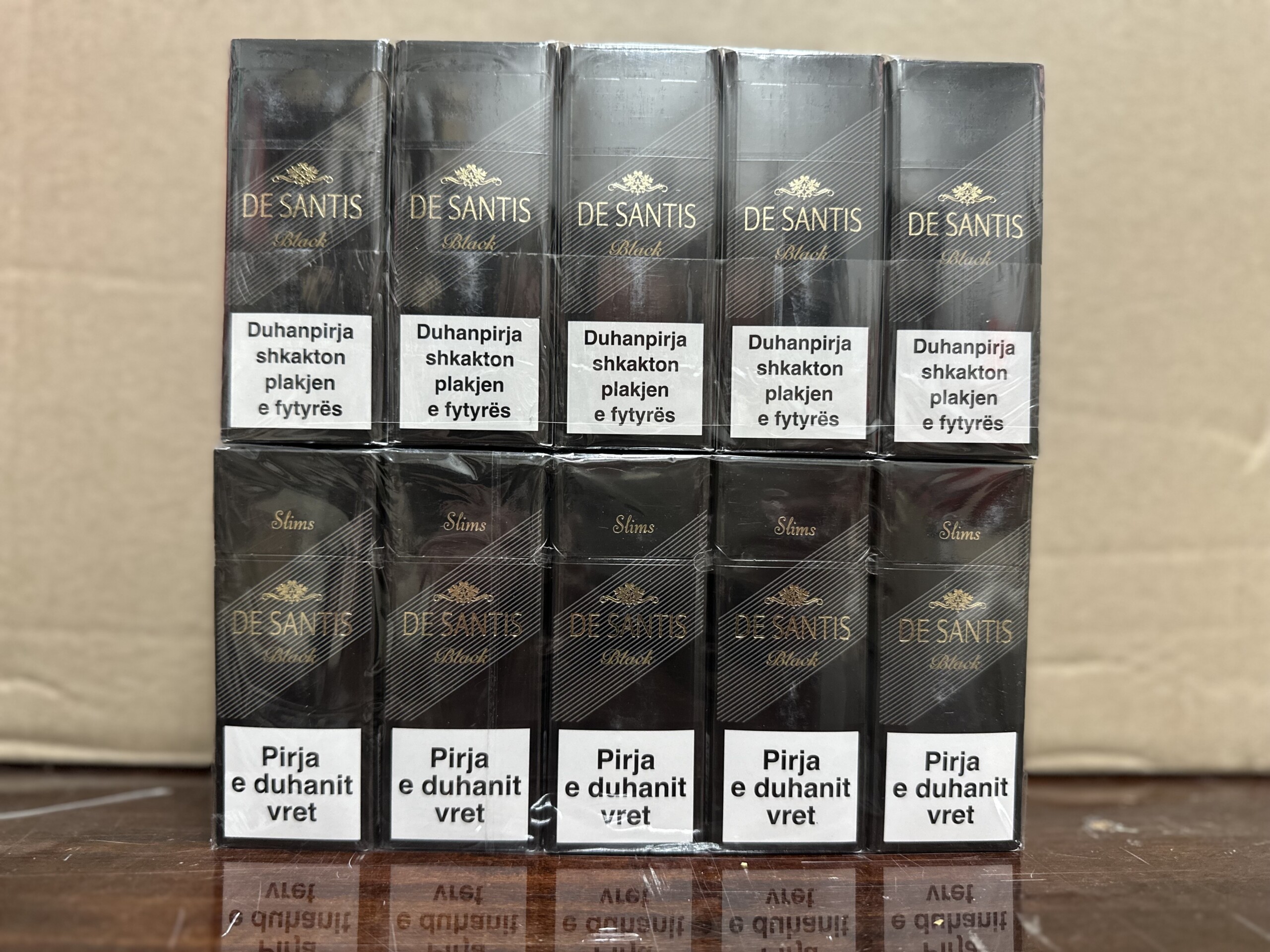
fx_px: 881
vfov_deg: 56.8
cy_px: 476
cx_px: 635
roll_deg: -1.0
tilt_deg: +1.7
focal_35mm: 24
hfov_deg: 71.6
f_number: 1.78
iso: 250
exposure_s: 1/50
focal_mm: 6.86
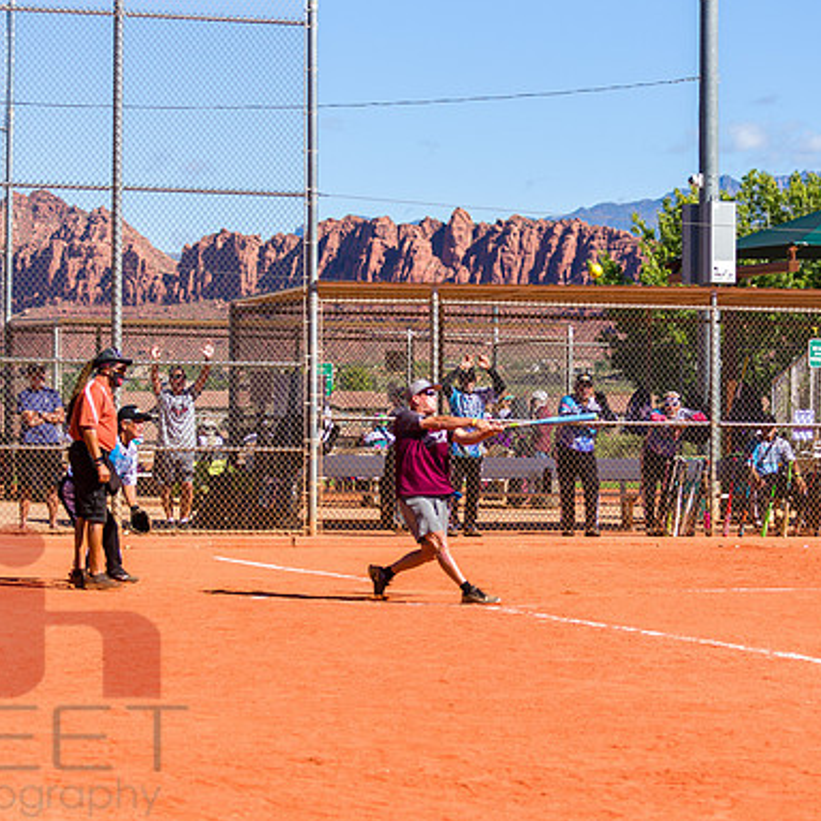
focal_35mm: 127
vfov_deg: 13.7
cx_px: 406
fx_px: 3408
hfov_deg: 13.7
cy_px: 454
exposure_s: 1/1600
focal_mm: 80
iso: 400
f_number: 5.6
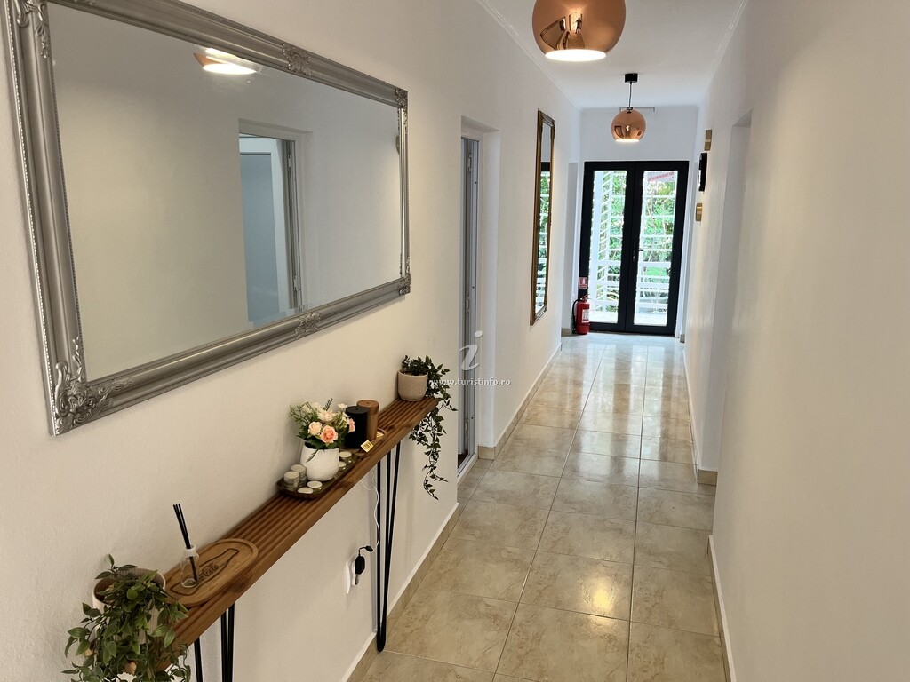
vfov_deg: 53.1
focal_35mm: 26
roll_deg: -0.7
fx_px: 683
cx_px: 455
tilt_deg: -12.8
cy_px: 341
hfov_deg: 67.3
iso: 125
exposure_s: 1/121
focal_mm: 5.1
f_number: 1.6
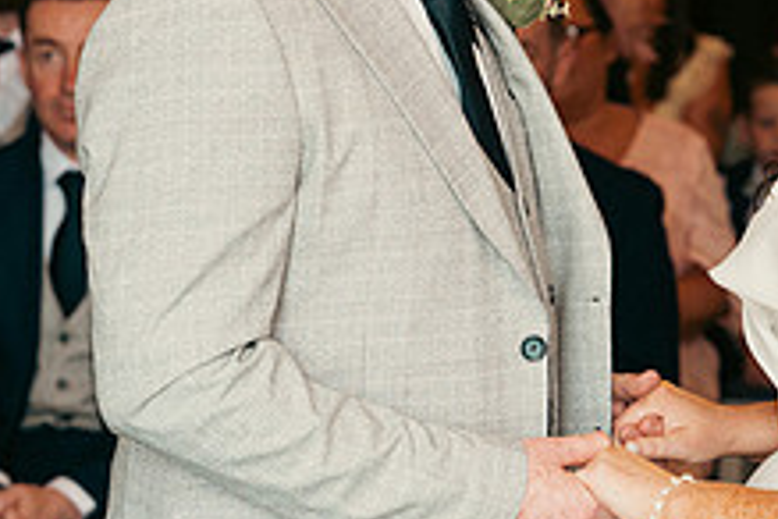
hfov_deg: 12.9
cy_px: 148
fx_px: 3436
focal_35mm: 159
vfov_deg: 8.6
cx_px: 515
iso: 800
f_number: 3.5
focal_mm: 60
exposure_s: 1/160
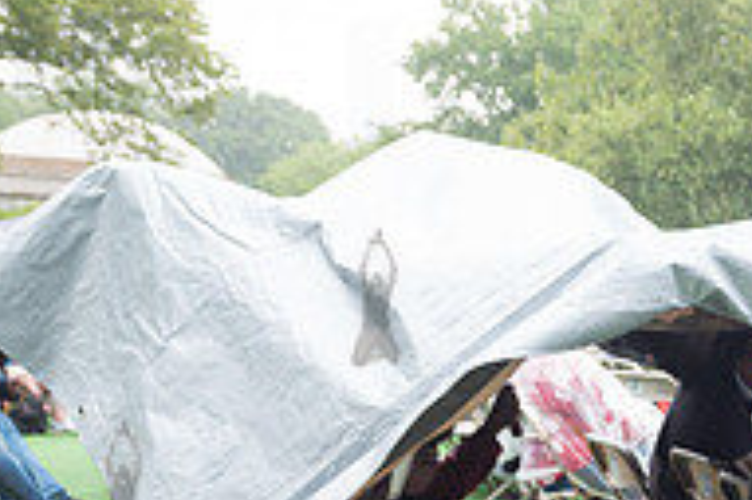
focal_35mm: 73
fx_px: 1524
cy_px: 486
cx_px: 882
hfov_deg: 25.2
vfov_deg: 18.2
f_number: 4.5
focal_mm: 24
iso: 500
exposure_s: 1/50
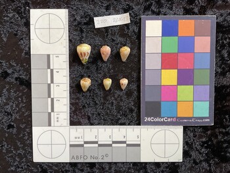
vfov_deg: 48.3
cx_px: 115
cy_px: 86
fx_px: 193
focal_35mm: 29
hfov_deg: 61.6
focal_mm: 3
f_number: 1.8
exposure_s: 1/100
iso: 64
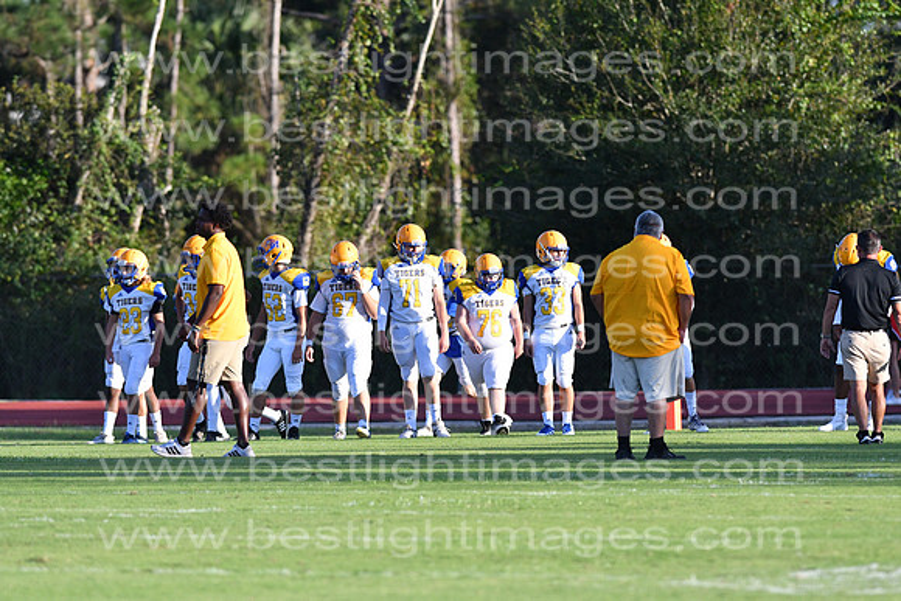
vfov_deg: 3.1
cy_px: 300
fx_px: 11265
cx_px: 450
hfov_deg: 4.6
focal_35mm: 450
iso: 1250
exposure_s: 1/8000
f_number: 4.5
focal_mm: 300
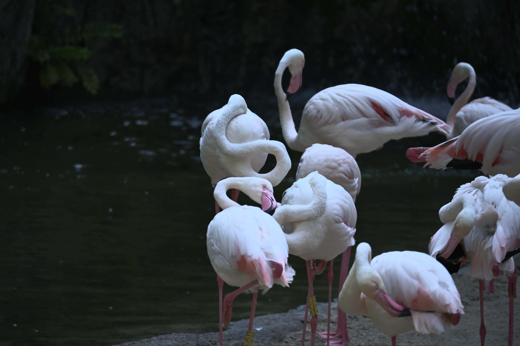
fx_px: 3900
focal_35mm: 270
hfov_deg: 7.6
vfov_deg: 5.1
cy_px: 173
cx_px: 260
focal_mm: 180
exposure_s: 1/400
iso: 400
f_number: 5.6
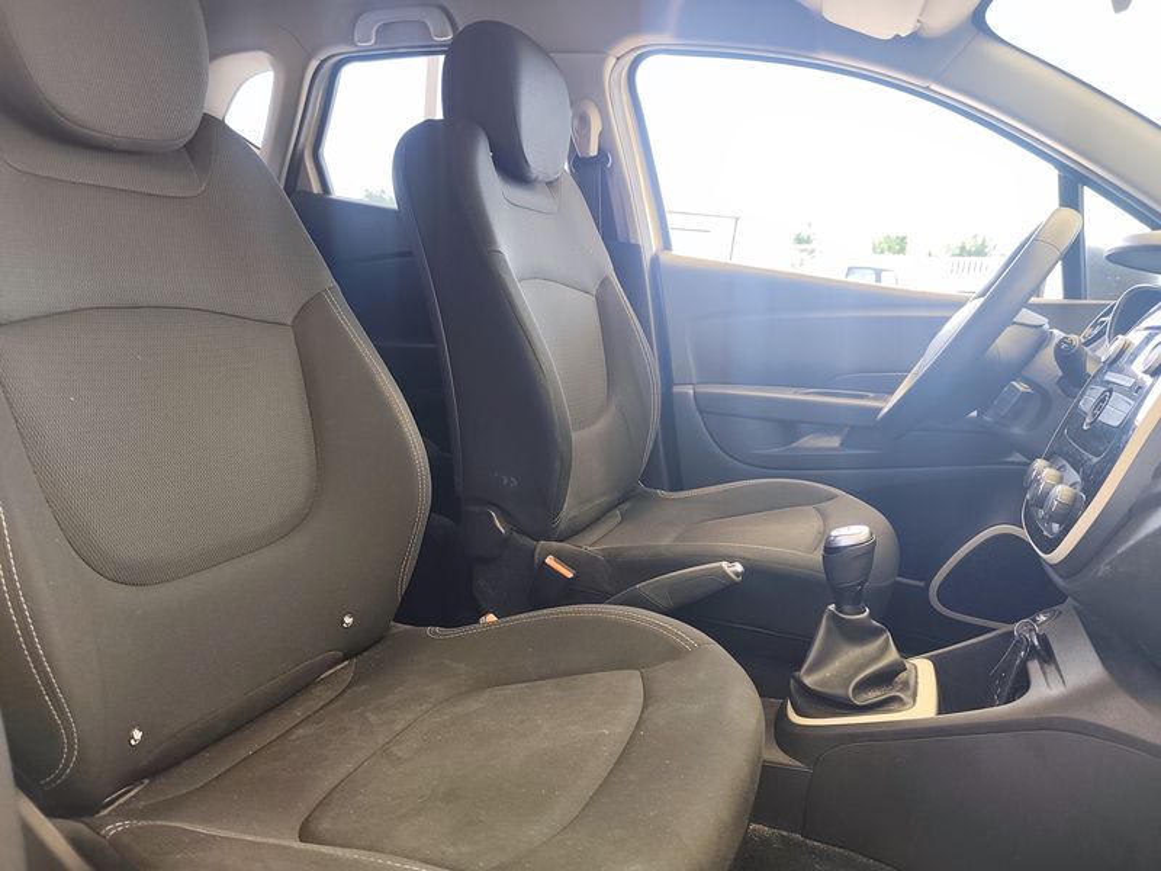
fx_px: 771
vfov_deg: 58.9
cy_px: 436
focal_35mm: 23
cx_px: 580
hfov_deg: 73.9
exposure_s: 1/73.6
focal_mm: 6.19
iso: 80
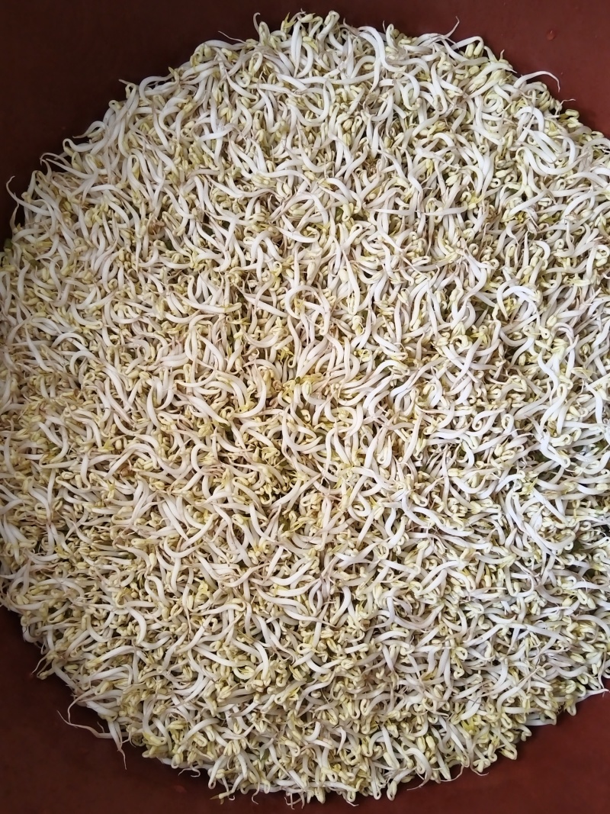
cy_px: 407
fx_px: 611
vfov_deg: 67.3
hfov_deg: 53.1
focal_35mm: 26
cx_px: 305
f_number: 1.9
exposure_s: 1/100
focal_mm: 4.95
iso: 2151
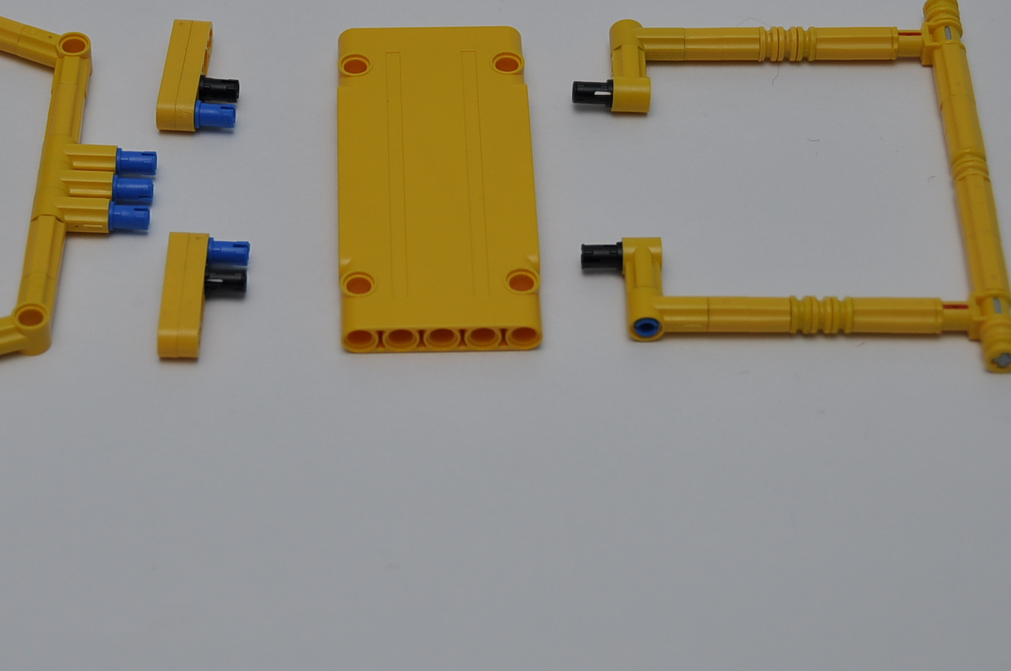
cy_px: 234
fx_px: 3197
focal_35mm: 114
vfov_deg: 12.0
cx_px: 411
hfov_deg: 18.0
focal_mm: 48
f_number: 5
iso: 200
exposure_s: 1/60
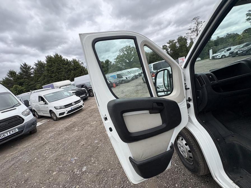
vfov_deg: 85.7
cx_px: 126
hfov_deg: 102.1
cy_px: 94
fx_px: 102
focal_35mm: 14
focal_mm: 2.22
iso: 50
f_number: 2.2
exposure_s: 1/910
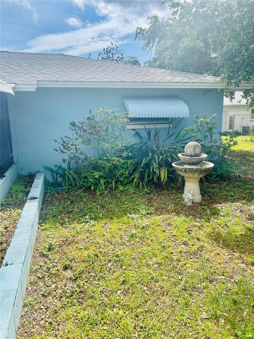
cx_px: 127
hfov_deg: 53.1
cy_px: 170
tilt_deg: -11.6
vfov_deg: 67.3
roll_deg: -1.4
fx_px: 254
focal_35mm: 26
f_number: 1.5
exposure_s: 1/1972
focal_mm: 5.7
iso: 50
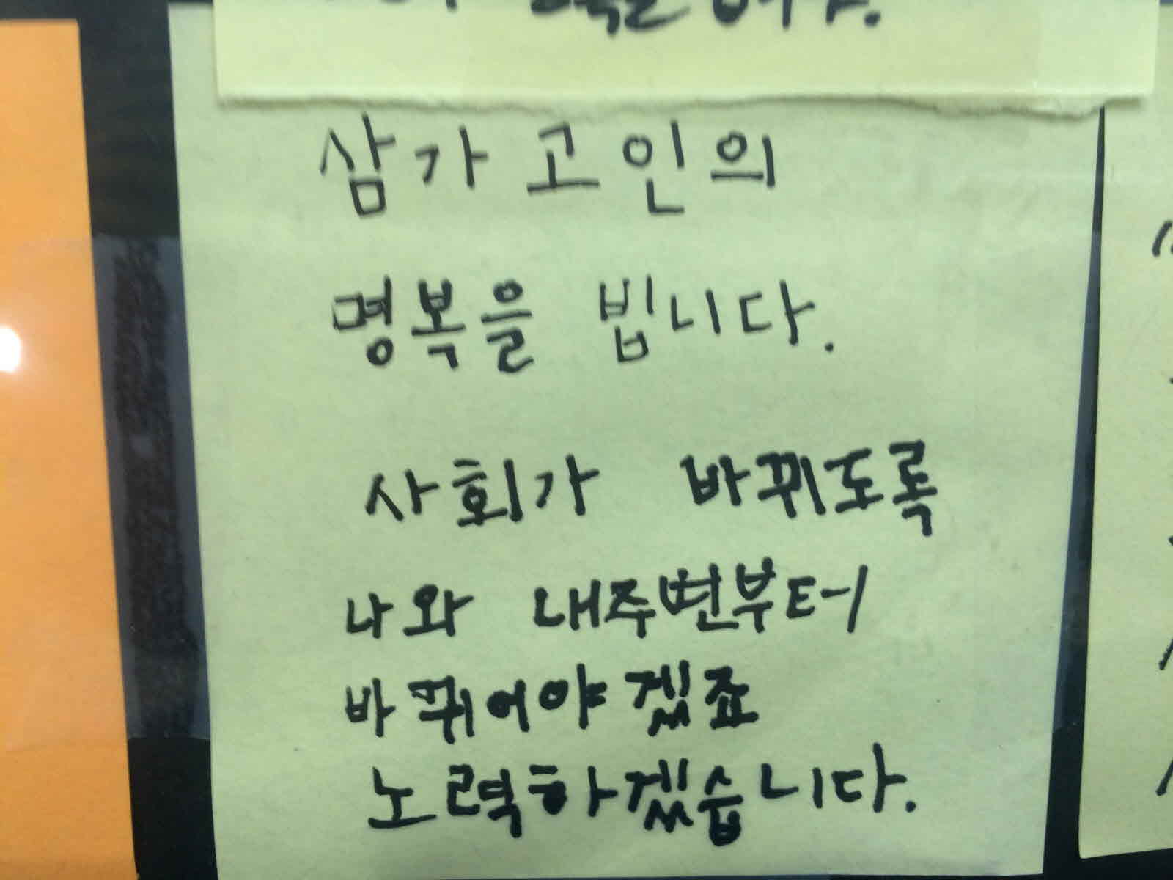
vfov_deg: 48.2
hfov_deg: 61.7
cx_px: 586
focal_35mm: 29
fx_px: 983
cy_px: 440
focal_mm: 4.15
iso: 80
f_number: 2.2
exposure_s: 1/30
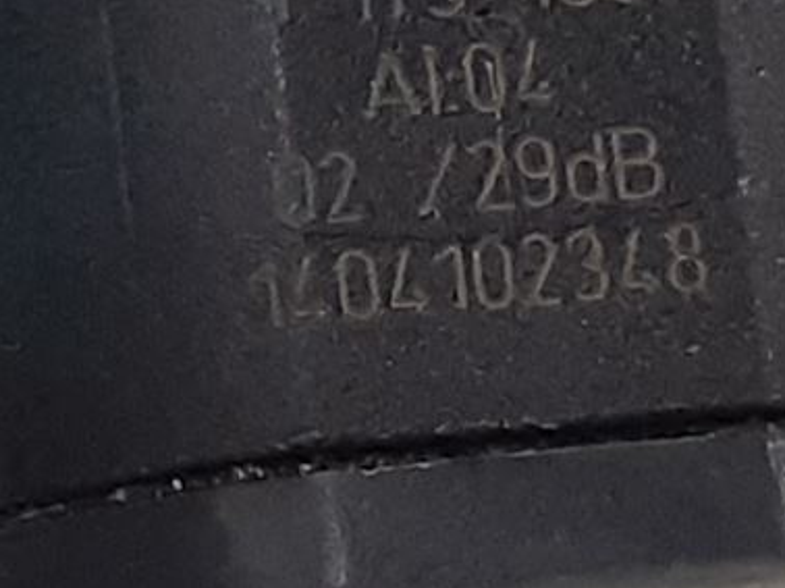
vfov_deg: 10.5
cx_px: 249
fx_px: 3195
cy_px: 114
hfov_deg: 14.0
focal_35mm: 141
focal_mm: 3.93
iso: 200
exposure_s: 1/50
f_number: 1.7
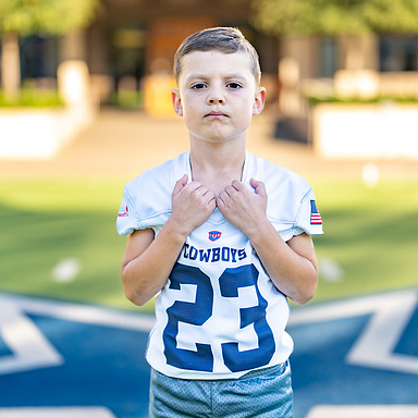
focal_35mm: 77
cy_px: 196
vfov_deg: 22.5
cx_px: 218
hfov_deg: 22.5
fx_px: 1052
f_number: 1.2
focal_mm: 50
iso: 100
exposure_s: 1/2500
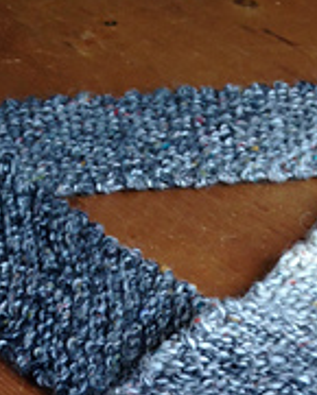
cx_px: 206
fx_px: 1336
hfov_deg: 13.5
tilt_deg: -46.4
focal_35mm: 114
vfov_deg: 15.7
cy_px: 565
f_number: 2.4
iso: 50
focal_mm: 4.12
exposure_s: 1/20
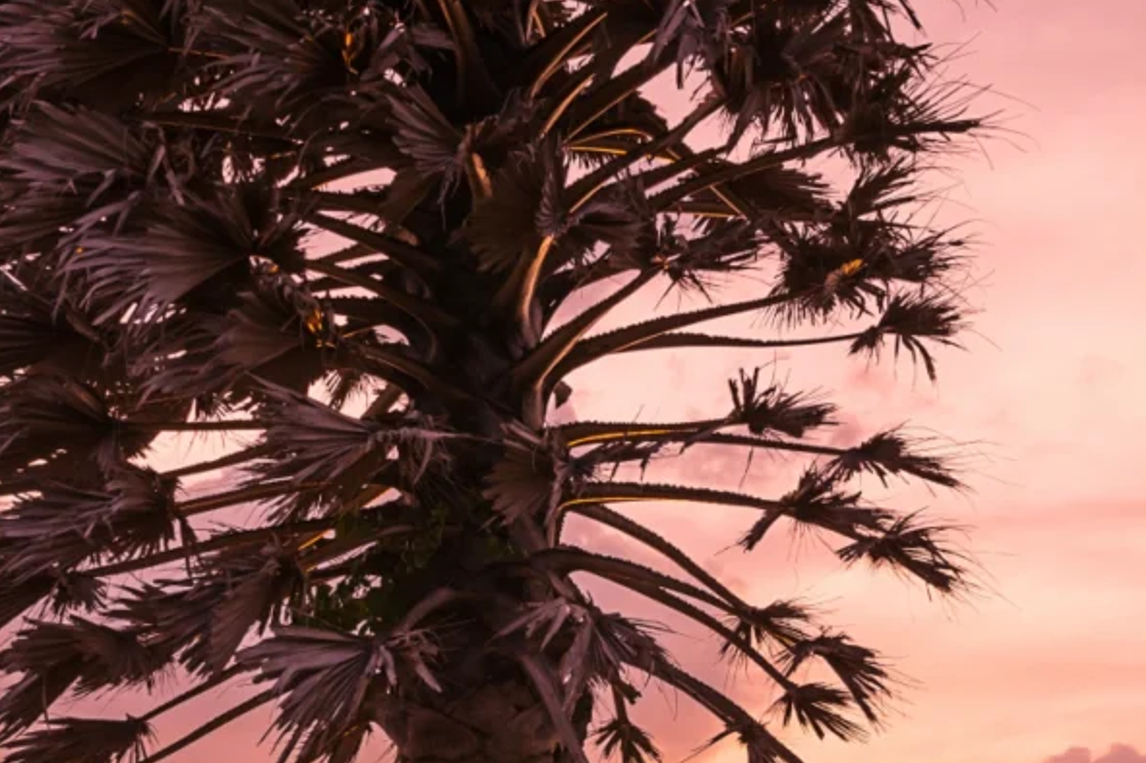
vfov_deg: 17.7
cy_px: 640
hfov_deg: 26.7
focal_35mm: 76
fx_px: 2418
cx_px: 523
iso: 100
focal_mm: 30
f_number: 8
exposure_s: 1/80
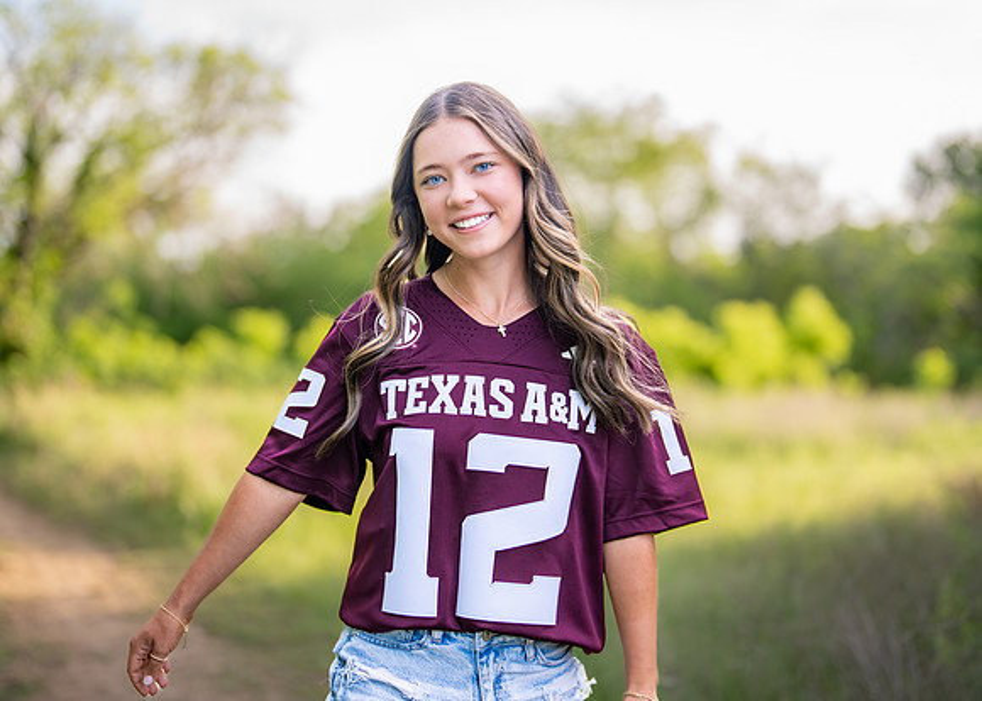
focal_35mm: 61
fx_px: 1696
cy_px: 299
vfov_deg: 23.3
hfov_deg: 32.3
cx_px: 523
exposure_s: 1/1250
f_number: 1.2
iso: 200
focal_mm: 50
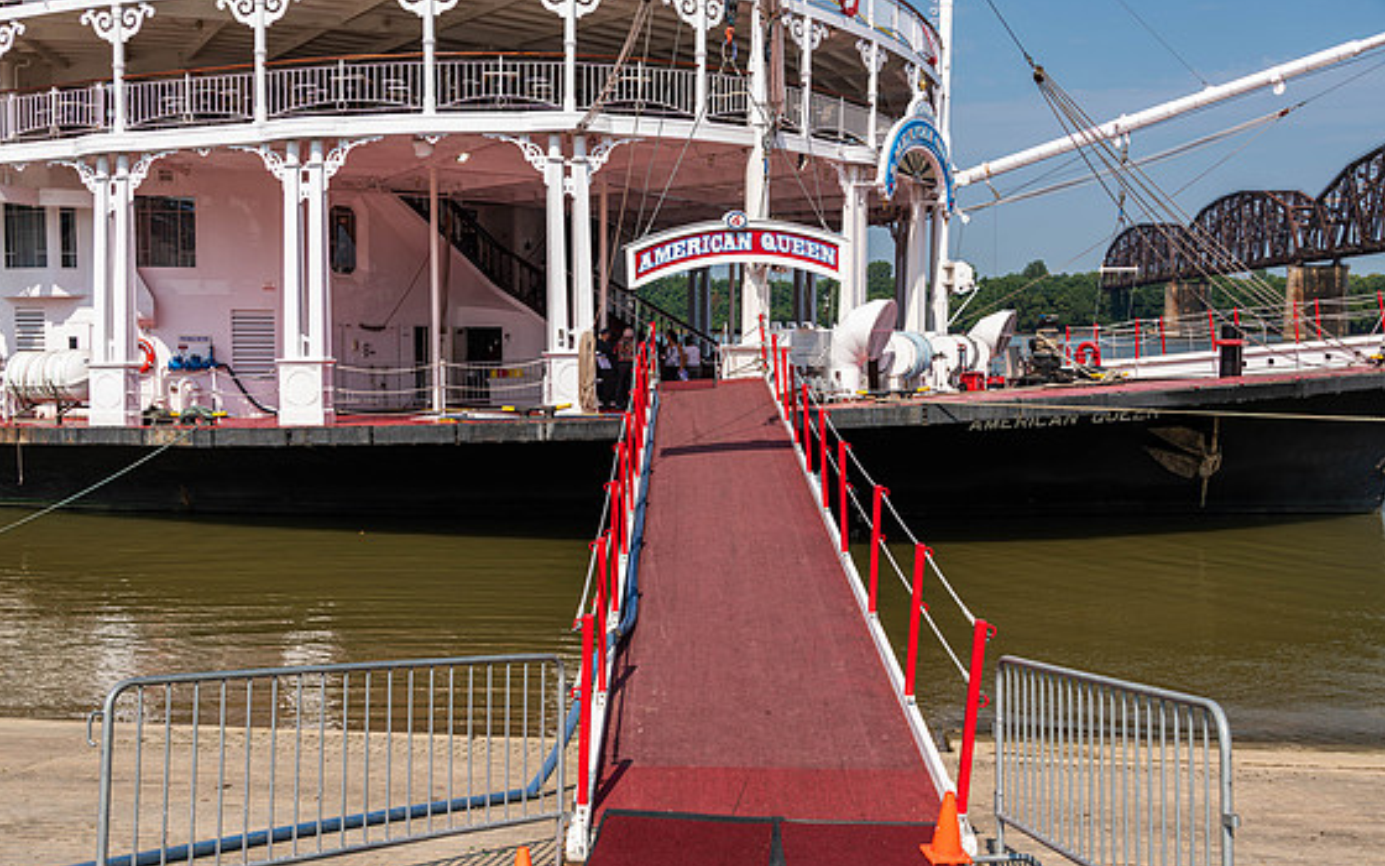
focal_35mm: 38
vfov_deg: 33.6
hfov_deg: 51.5
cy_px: 469
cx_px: 678
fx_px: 1434
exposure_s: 1/160
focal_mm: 36
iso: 64
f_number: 8
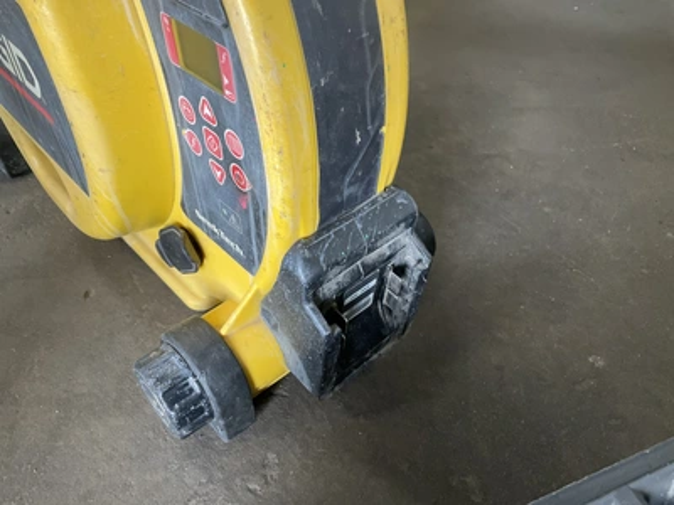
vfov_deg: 48.2
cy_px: 252
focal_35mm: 29
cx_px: 337
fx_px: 565
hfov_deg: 61.7
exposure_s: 1/60
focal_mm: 3
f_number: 1.8
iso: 80
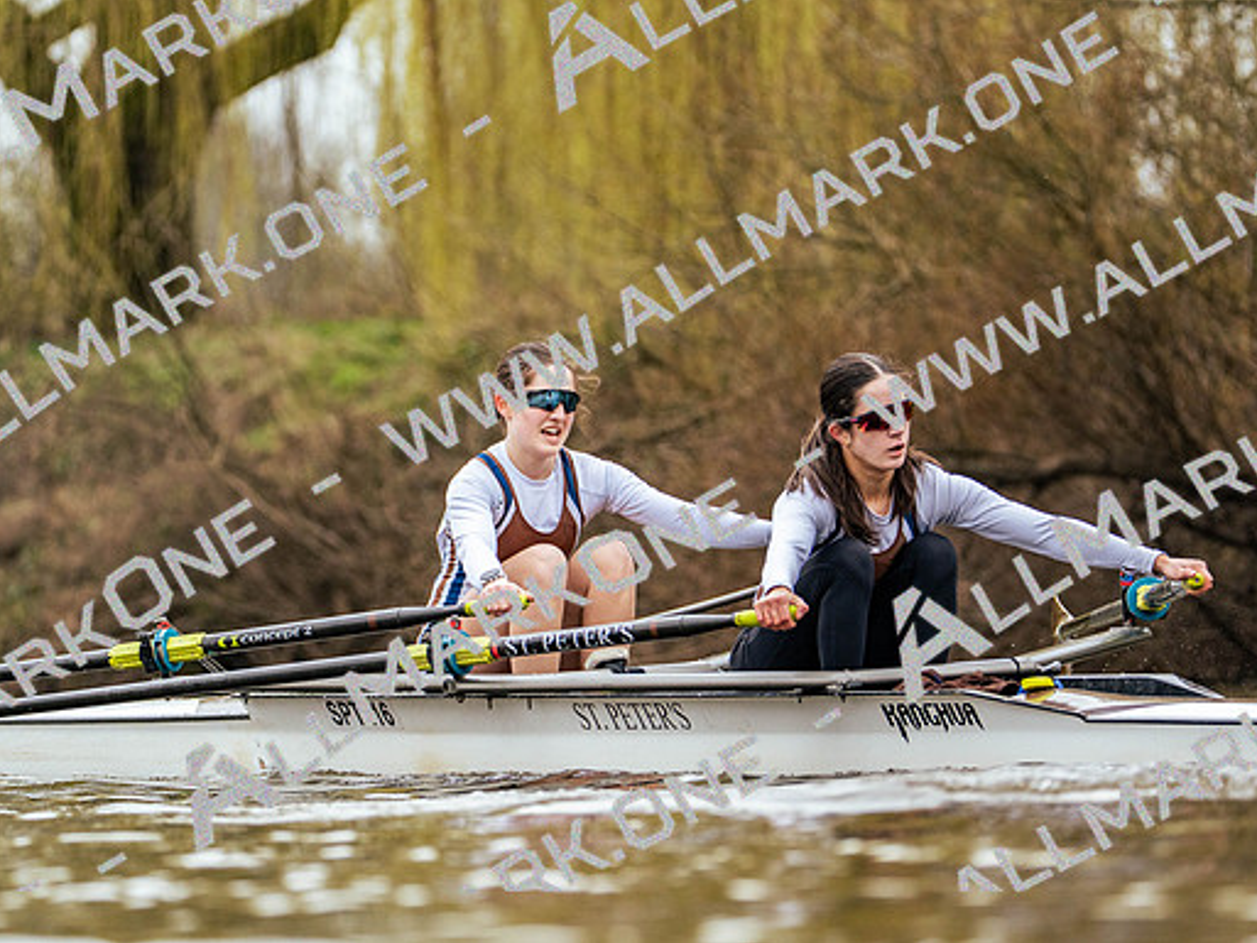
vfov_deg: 4.6
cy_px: 472
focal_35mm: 326
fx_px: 11841
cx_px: 684
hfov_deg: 6.1
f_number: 6.3
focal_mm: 300
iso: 2000
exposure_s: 1/2000
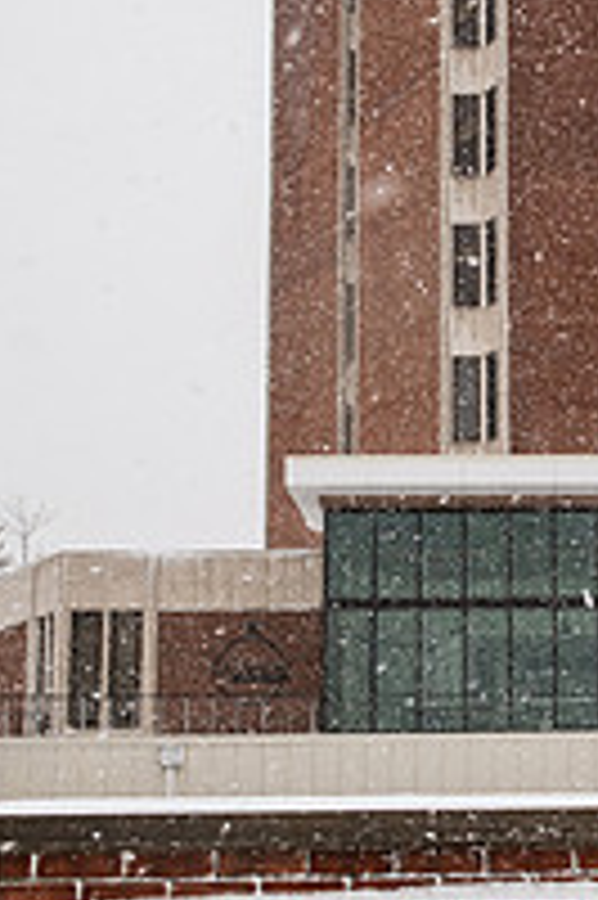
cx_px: 585
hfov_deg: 18.4
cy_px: 536
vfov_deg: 28.0
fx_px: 1797
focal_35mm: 72
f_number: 8
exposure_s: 1/640
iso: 640
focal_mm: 32
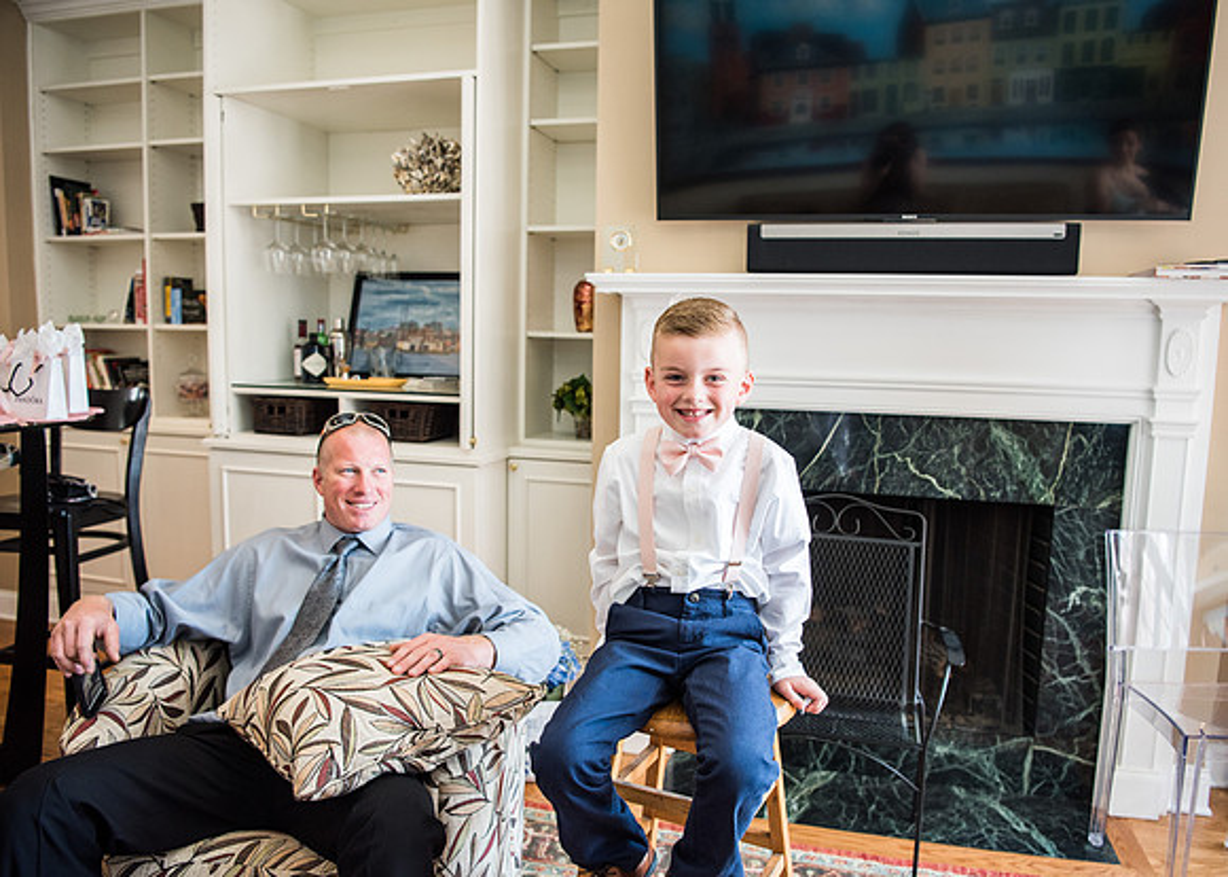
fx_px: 876
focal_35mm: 25
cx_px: 645
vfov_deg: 53.2
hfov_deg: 70.0
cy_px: 438
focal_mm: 24
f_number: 2.8
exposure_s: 1/100
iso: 560
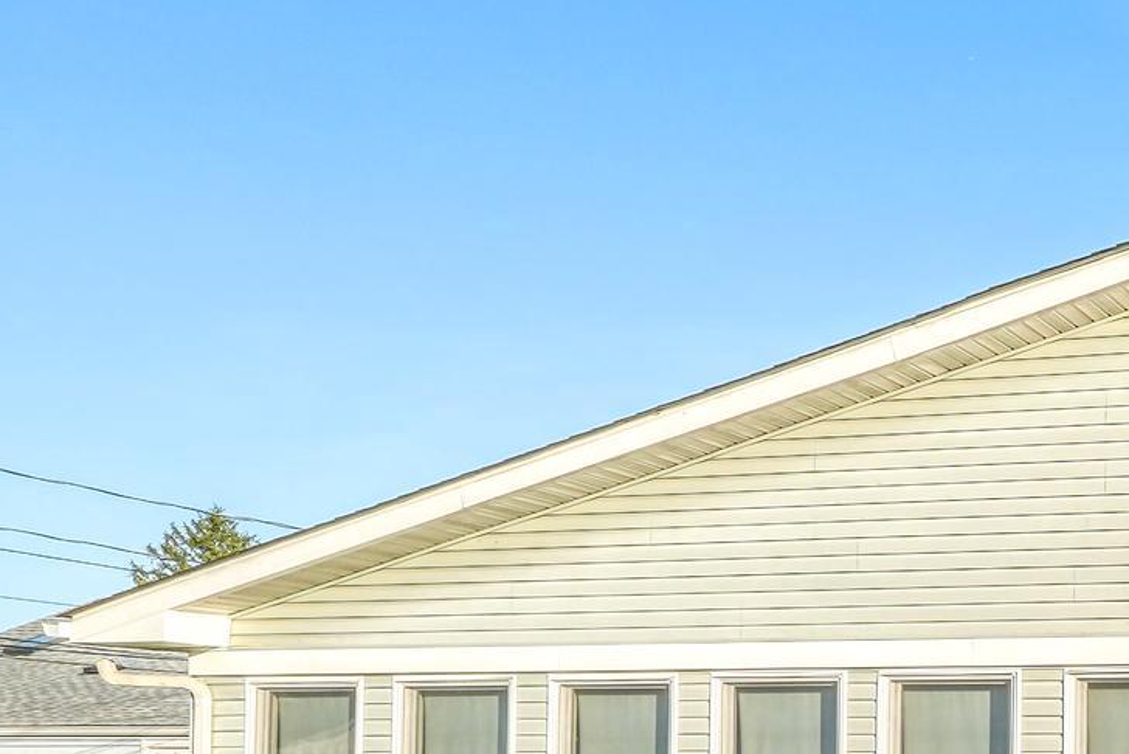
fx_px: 1412
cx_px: 1476
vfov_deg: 28.0
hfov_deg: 32.5
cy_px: 761
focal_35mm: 45
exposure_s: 1/320
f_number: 9
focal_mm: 16
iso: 200
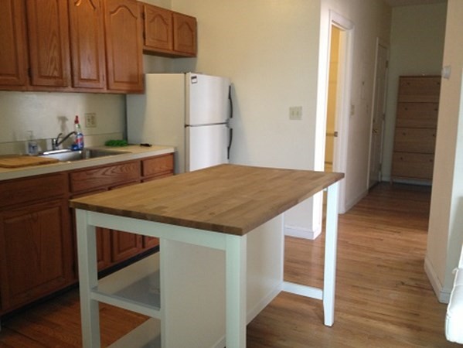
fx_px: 468
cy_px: 174
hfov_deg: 52.6
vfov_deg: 40.7
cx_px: 232
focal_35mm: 35
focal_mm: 4.28
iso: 125
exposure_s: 1/20
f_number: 2.4
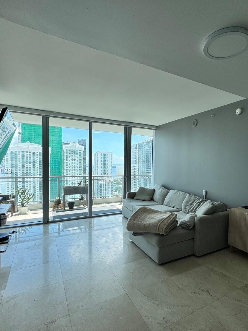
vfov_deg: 81.7
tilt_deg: -2.9
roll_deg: -1.2
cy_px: 171
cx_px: 156
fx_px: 191
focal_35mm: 20
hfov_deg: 65.0
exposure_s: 1/669
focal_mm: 2.22
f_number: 2.2
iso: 40
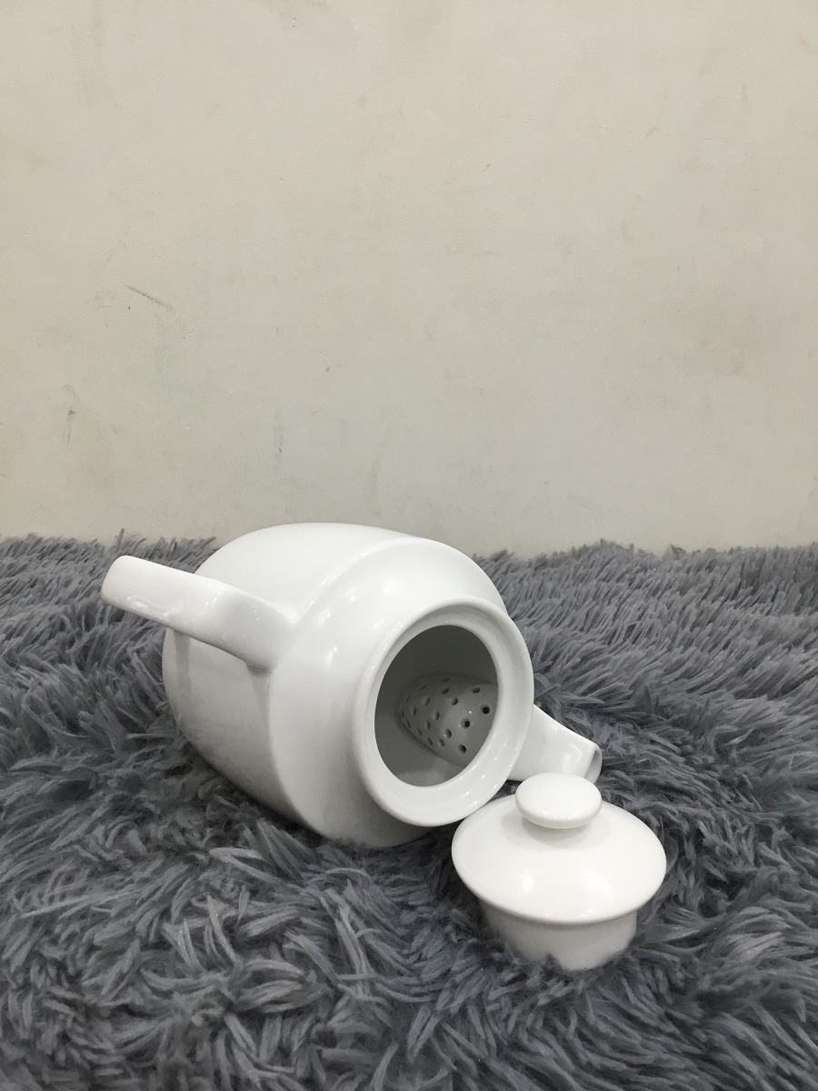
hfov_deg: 45.4
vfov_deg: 58.4
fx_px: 977
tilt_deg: -19.1
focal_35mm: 31
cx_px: 409
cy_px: 546
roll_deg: +0.2
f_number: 2.4
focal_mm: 3.3
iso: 80
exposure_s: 1/33
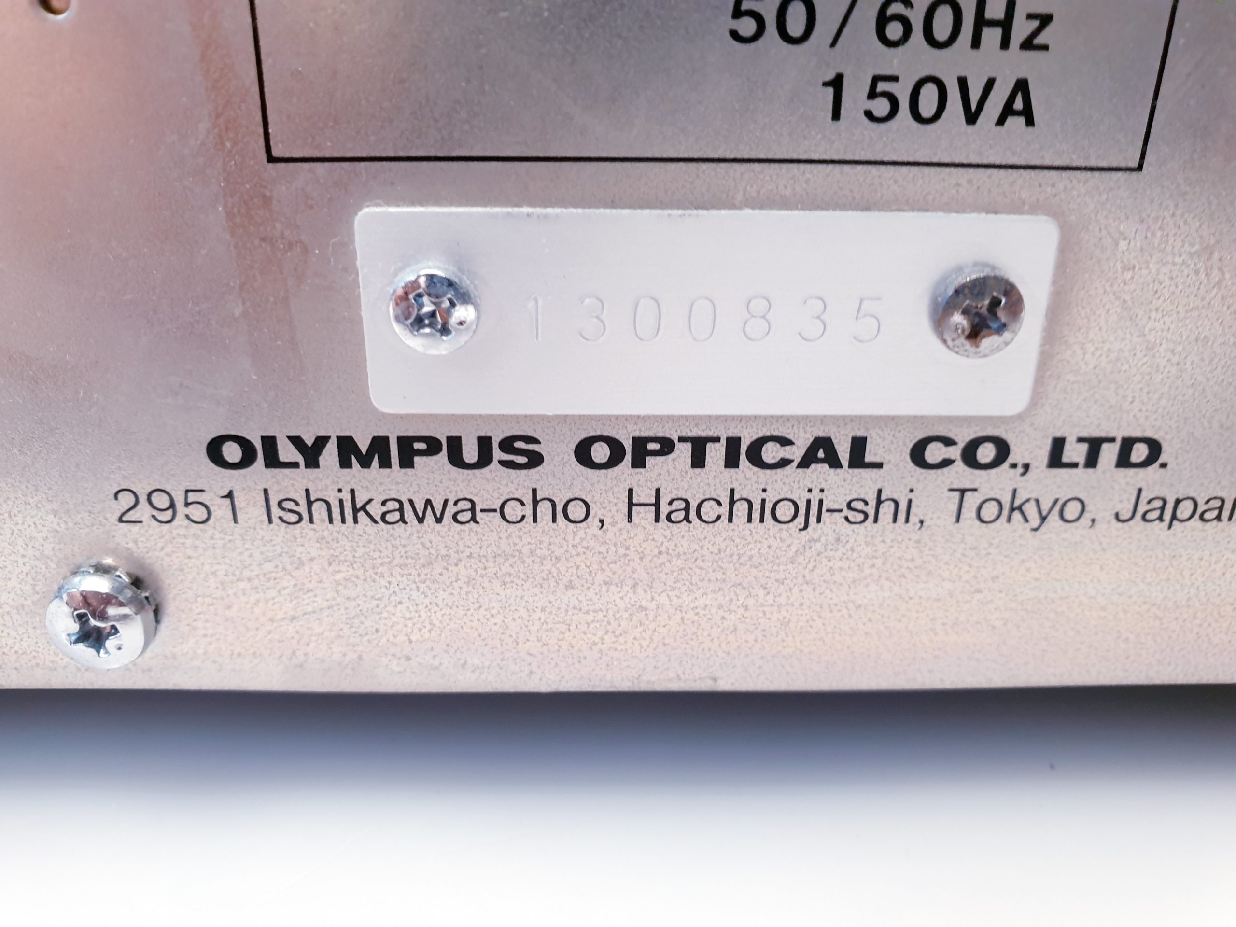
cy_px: 464
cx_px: 618
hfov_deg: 67.3
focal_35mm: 26
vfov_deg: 53.1
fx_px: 928
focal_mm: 4.3
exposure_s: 1/50
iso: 200
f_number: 2.4
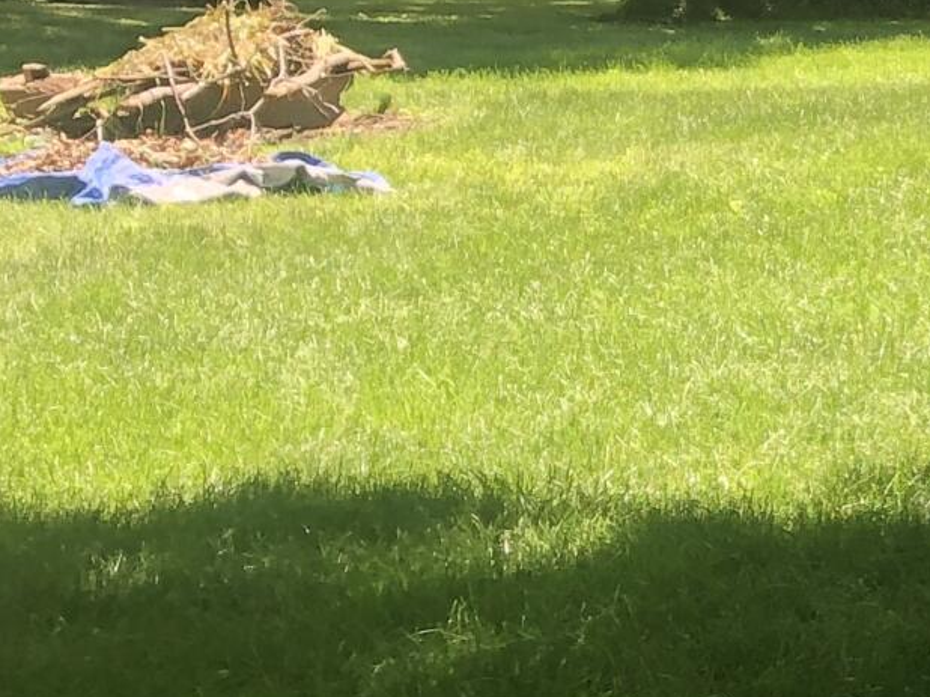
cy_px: 266
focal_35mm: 136
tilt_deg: -2.4
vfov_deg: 10.9
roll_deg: -0.6
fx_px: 3652
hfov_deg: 11.8
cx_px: 2221
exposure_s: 1/244
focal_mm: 3.99
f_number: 1.8
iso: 20
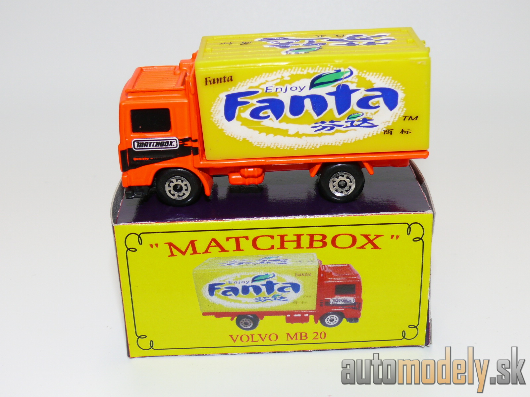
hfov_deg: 34.3
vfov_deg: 26.1
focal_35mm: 56
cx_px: 265
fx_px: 857
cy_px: 198
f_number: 4
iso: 100
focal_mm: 9.6
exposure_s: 1/30
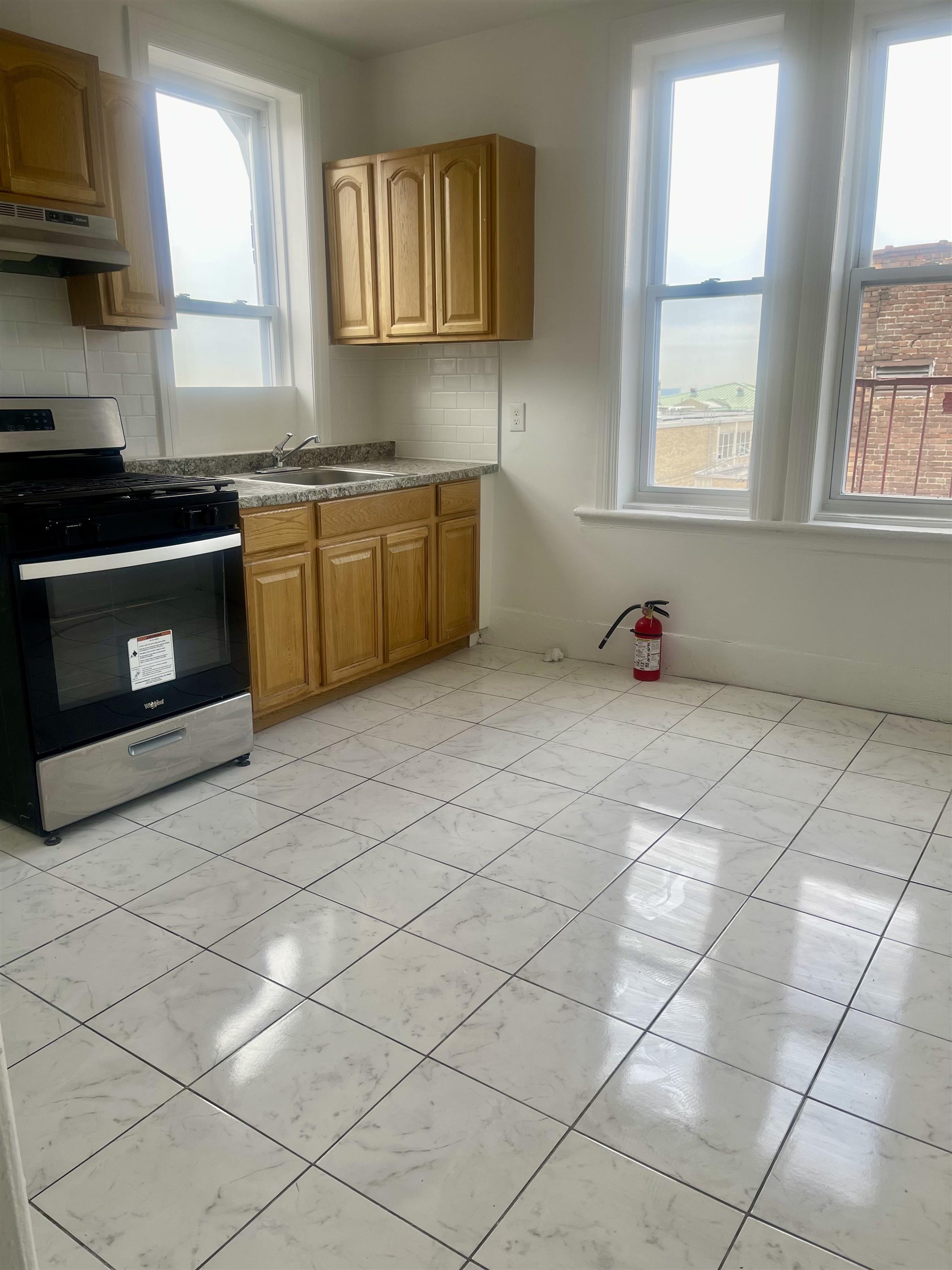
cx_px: 476
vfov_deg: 69.4
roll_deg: +0.2
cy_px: 635
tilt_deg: -15.3
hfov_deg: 54.9
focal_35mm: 25
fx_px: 917
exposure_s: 1/159
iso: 32
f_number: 1.6
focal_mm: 5.1
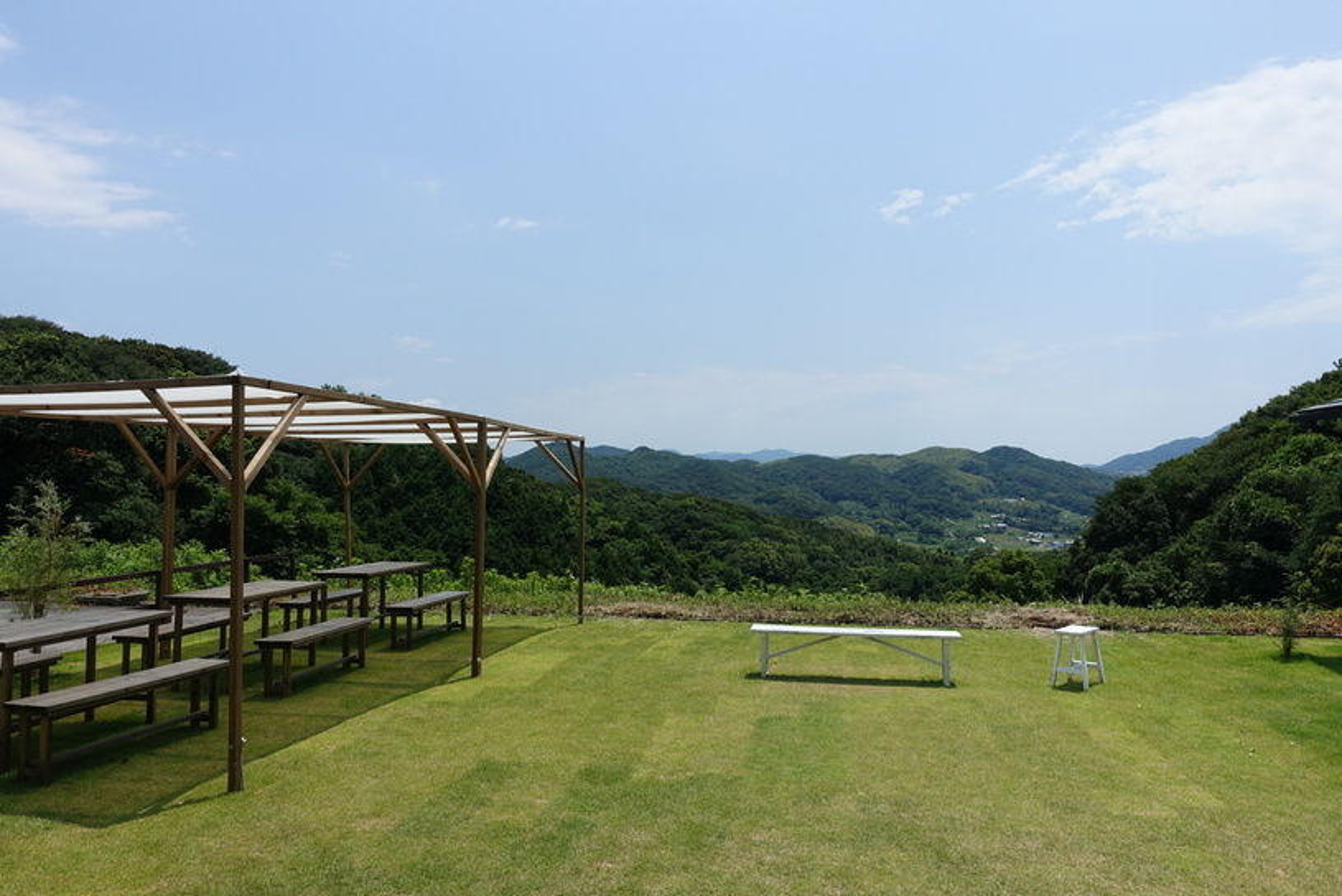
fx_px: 895
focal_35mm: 24
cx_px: 671
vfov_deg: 53.2
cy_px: 448
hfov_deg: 73.7
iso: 125
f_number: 5.6
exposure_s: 1/800
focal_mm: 8.8
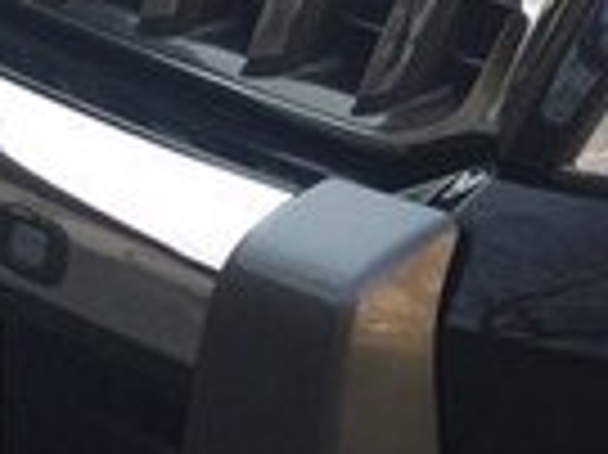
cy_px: 7
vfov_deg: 10.3
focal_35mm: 142
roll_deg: -9.1
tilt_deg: -11.7
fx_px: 2492
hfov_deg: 11.8
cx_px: 1374
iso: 32
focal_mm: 4.15
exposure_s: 1/334
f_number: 2.2
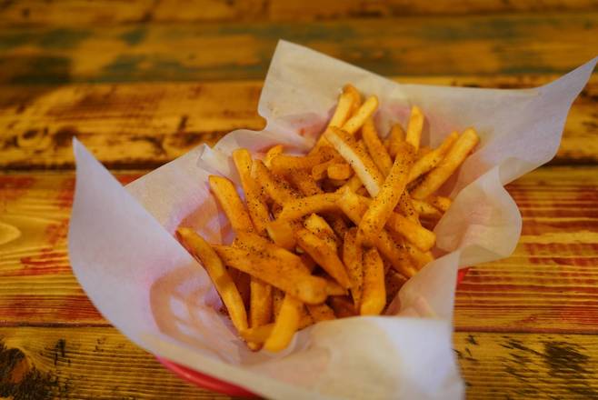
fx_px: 499
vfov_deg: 43.7
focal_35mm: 30
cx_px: 299
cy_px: 200
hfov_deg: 61.9
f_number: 3.5
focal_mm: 30
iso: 2500
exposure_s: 1/60
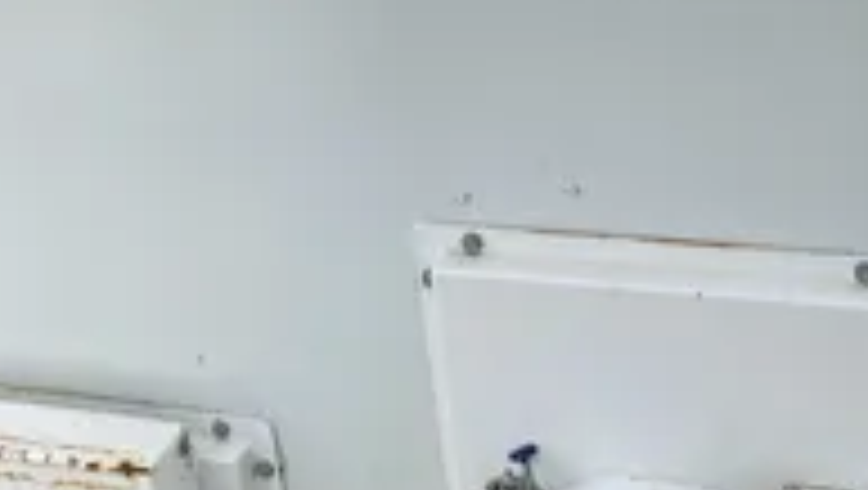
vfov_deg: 13.9
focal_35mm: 87
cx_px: 283
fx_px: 2004
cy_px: 258
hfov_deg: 24.3
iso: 20
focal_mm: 3.99
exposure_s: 1/1091
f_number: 1.8
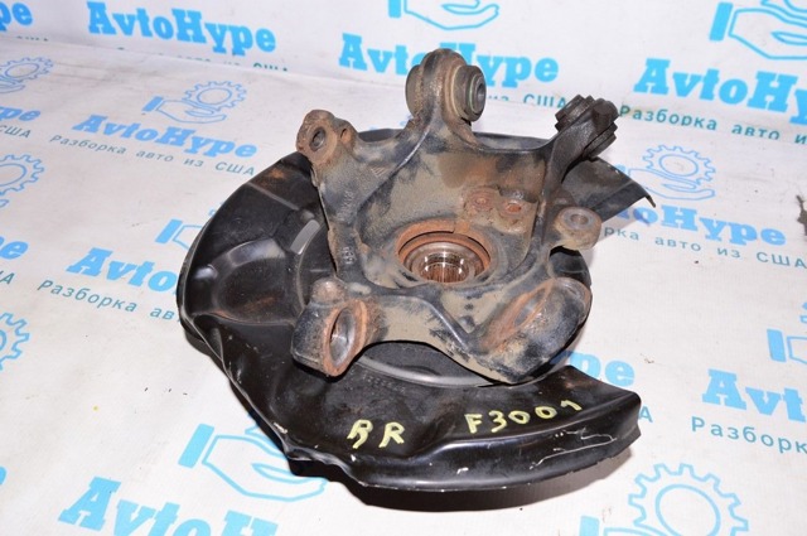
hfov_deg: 57.3
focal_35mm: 33
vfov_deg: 39.9
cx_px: 404
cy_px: 268
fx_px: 739
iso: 1600
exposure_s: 1/200
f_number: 8
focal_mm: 22
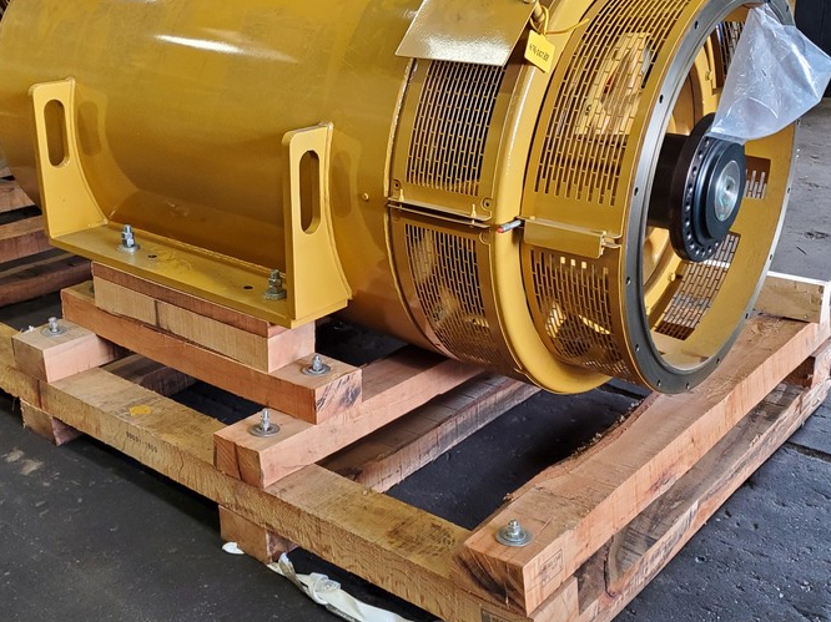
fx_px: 960
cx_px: 406
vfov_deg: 35.8
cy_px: 254
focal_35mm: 40
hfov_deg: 46.8
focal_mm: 4.3
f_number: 1.5
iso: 250
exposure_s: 1/60
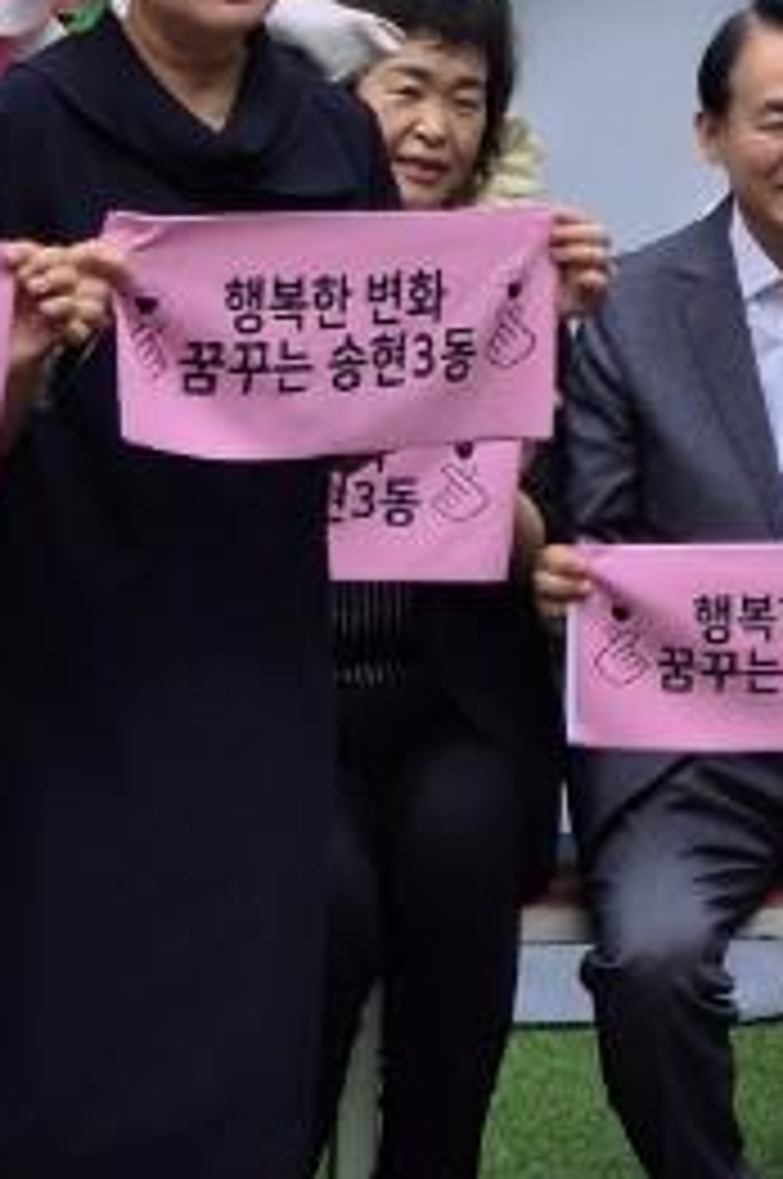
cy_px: -968
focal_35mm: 117
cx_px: 837
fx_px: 3827
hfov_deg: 11.5
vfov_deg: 15.1
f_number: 1.8
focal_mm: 5.4
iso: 25
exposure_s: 1/909
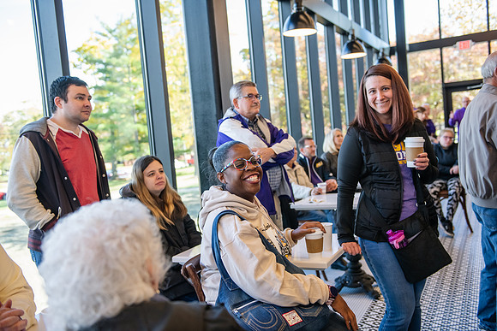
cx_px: 248
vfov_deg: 35.1
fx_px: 525
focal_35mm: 38
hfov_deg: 50.7
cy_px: 166
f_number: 3.2
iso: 1000
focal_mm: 38
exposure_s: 1/400
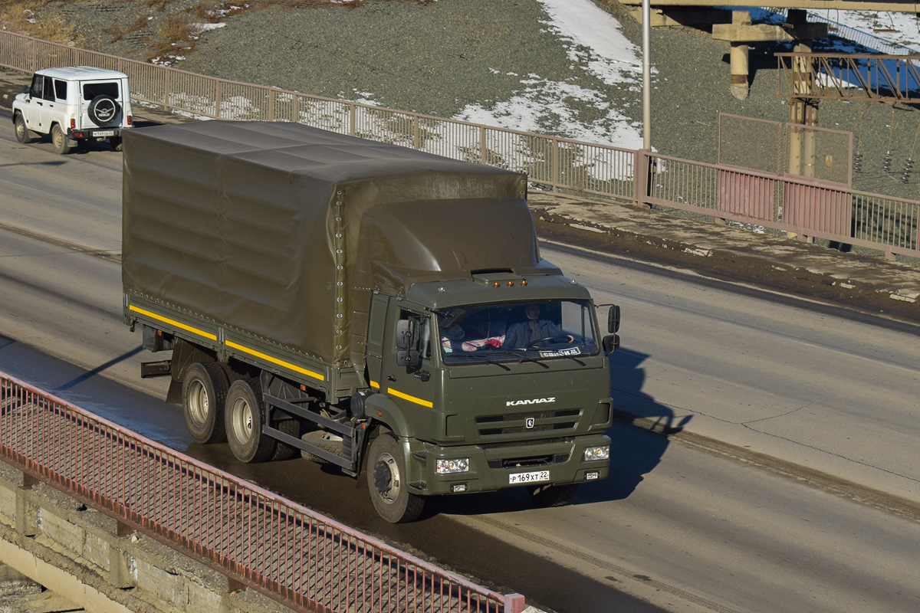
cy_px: 306
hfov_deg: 24.6
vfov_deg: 16.6
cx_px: 460
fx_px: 2108
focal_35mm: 82
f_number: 9
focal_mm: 55
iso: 200
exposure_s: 1/1000
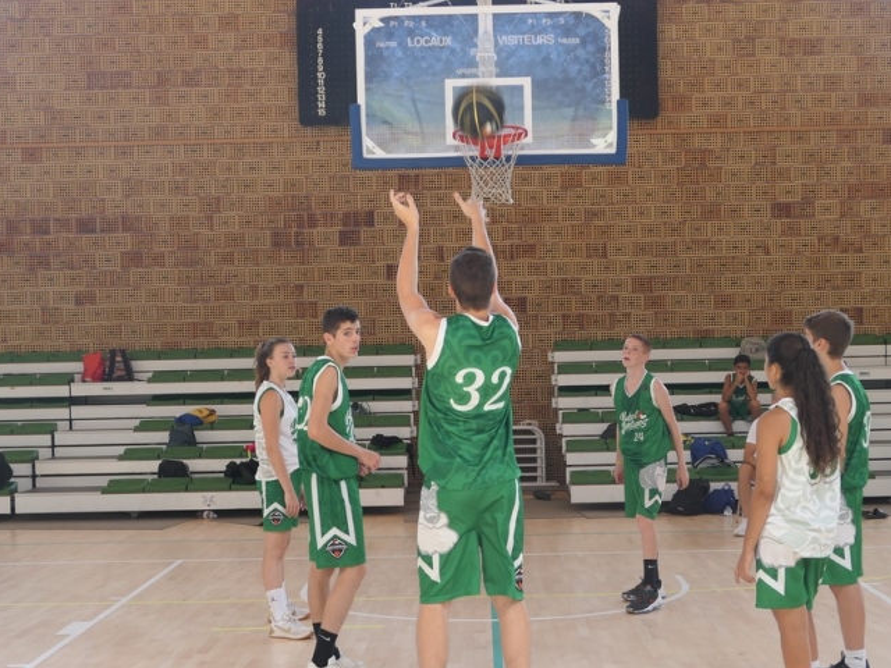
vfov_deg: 24.4
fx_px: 1544
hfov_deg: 32.2
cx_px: 452
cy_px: 395
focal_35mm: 60
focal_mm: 16.1
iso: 320
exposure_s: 1/100
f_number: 2.8
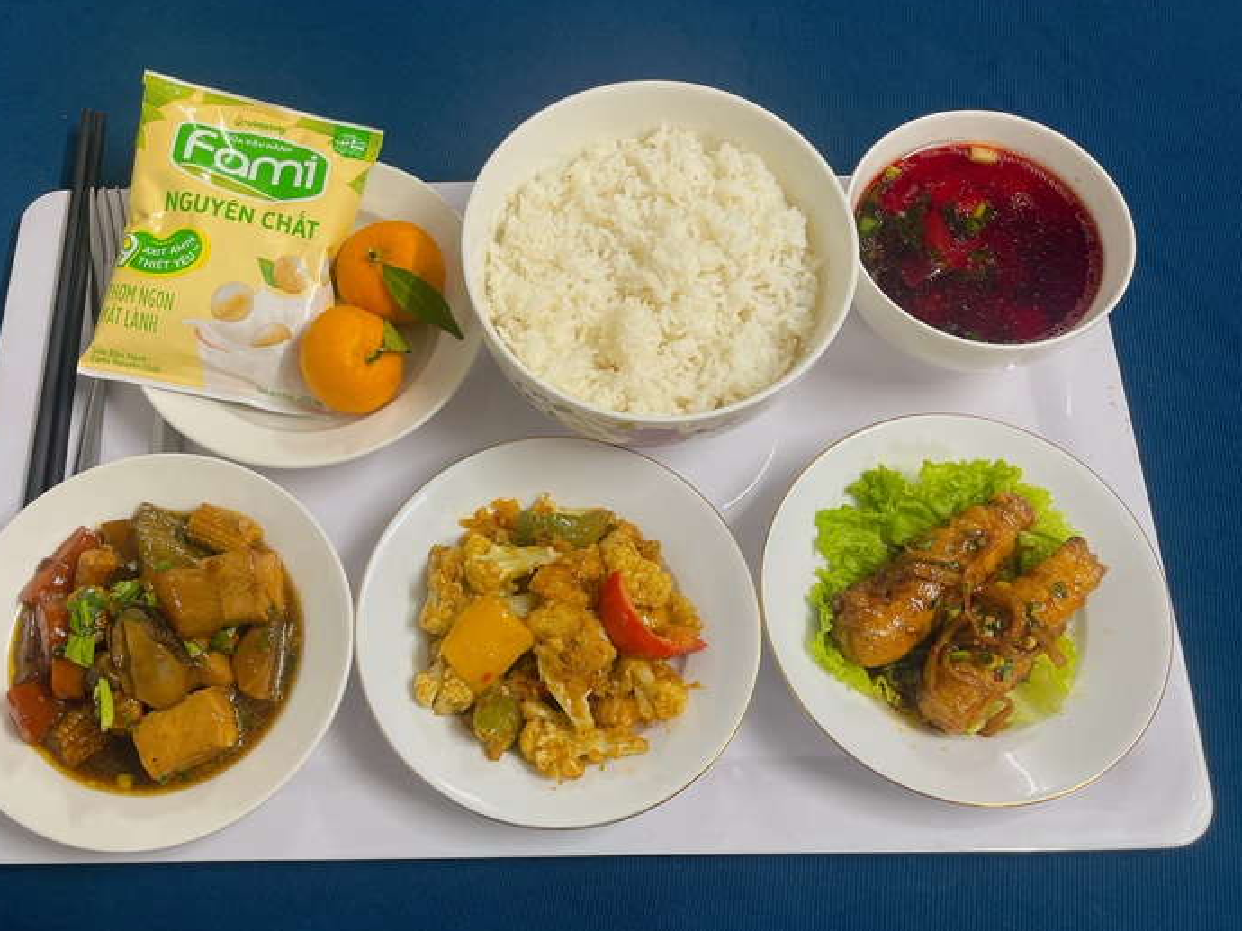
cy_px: 519
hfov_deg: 61.4
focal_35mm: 29
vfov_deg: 48.1
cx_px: 527
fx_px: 1040
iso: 80
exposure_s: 1/50
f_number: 1.6
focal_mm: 5.1
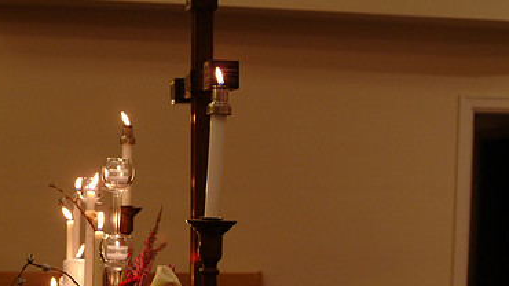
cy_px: 255
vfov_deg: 17.2
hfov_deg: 30.0
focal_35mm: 69
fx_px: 931
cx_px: 120
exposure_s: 1/45
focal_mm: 28
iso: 400
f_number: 3.3
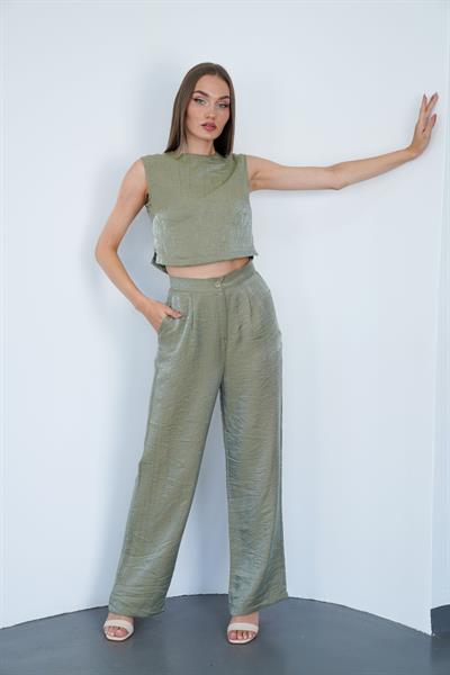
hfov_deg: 21.6
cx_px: 225
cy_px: 338
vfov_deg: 31.9
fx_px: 1181
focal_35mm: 63
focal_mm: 63
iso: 250
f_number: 5.6
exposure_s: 1/100
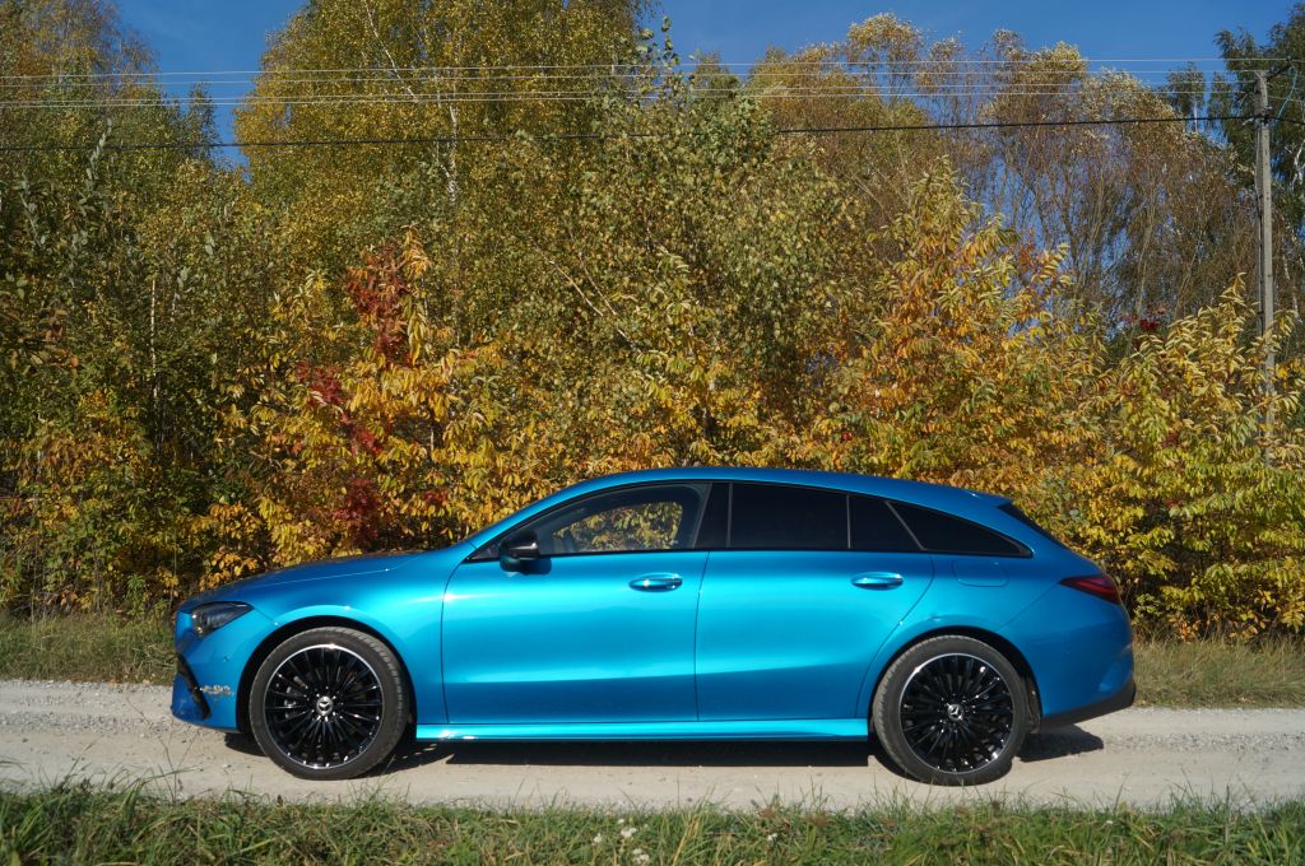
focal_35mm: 27
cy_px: 433
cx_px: 652
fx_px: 977
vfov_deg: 47.8
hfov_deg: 67.4
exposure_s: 1/400
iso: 100
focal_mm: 18
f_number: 8
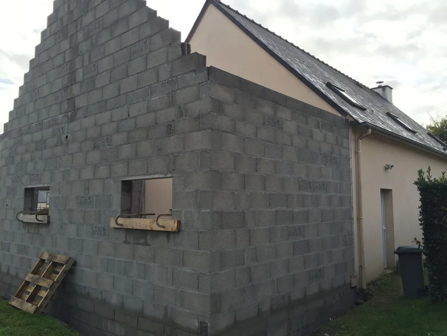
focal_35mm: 29
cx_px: 224
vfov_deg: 48.2
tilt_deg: +5.7
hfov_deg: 61.7
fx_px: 374
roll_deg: -1.4
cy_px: 168
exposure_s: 1/501
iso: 32
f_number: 2.2
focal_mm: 4.15
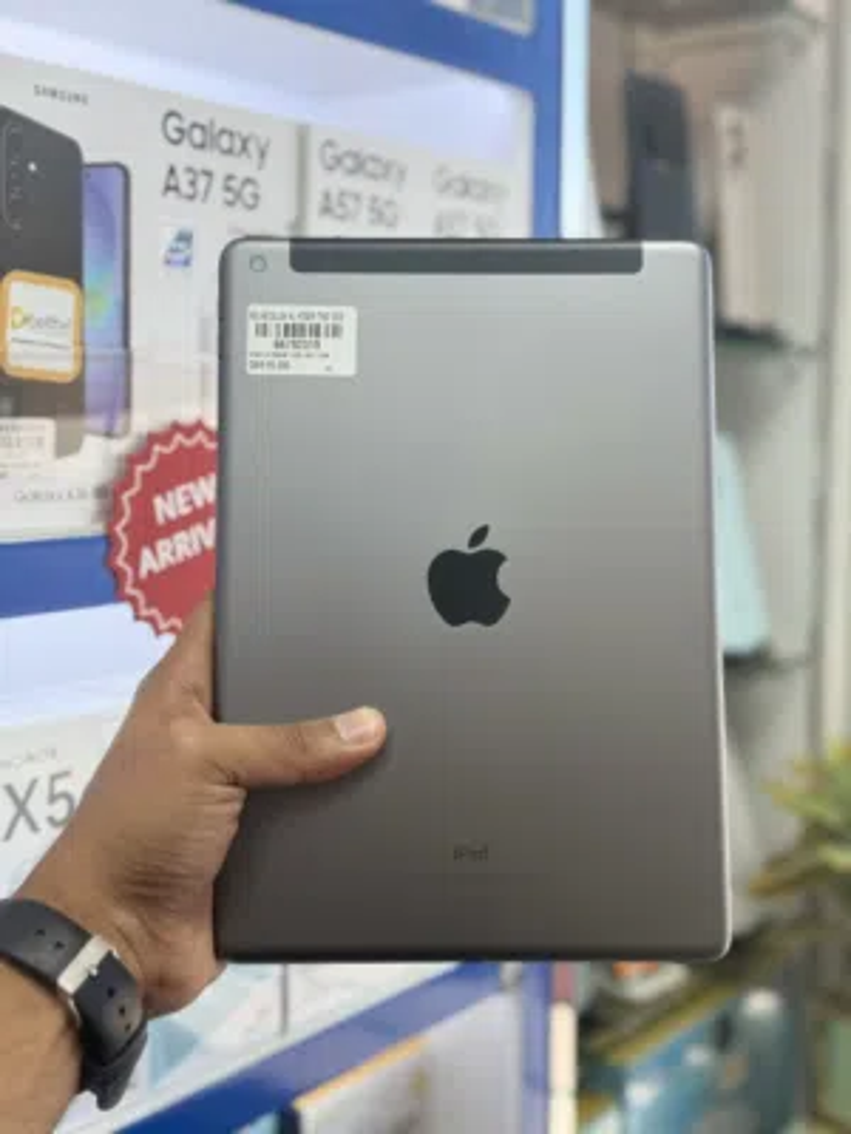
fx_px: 1573
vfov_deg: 39.7
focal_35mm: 48
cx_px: 426
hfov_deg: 30.3
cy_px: 567
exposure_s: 1/472
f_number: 1.78
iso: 100
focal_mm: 6.76
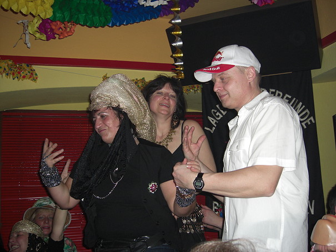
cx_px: 168
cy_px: 126
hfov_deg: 49.0
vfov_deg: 37.7
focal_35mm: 38
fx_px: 369
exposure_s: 1/60
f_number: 2.8
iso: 200
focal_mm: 7.9
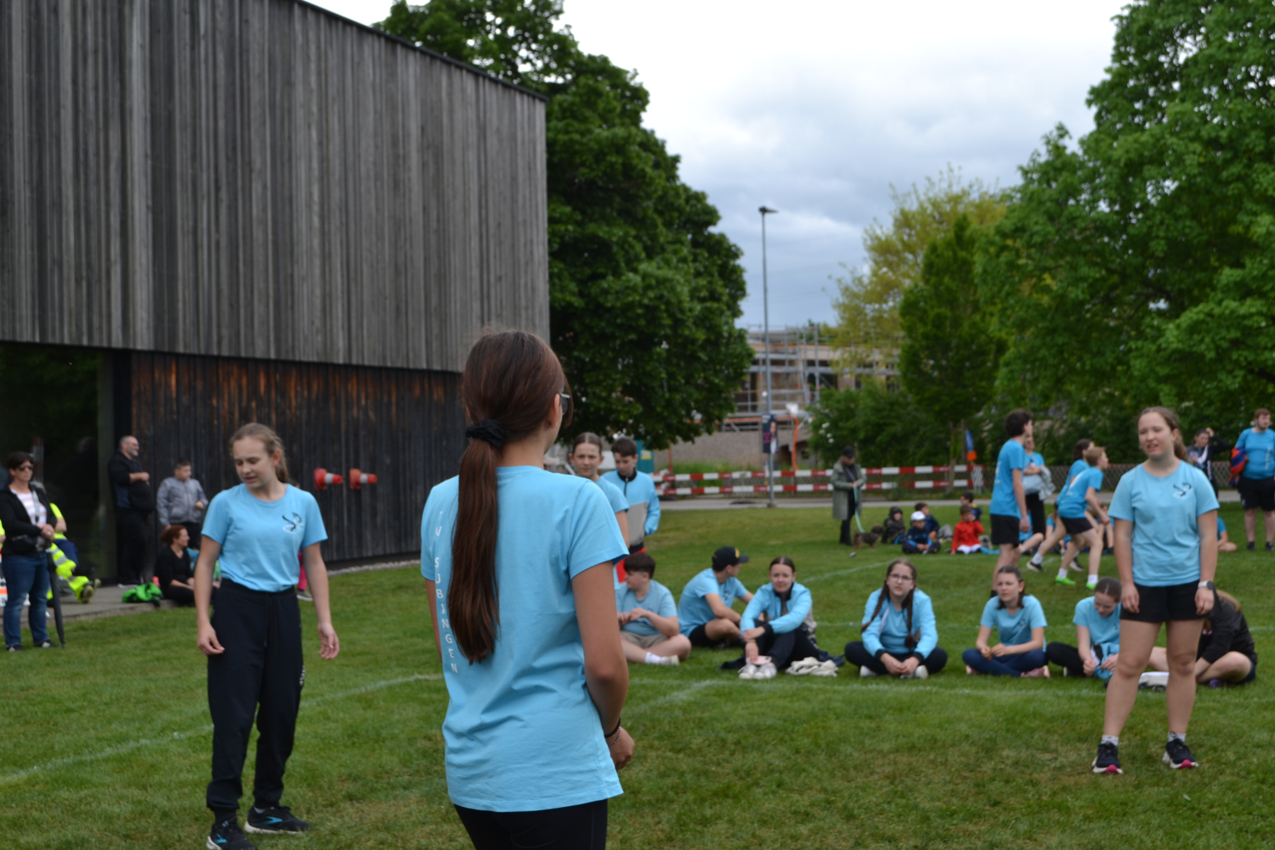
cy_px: 425
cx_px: 638
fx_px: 1700
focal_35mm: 48
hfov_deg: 41.1
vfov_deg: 28.1
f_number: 7.1
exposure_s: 1/200
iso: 100
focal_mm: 32
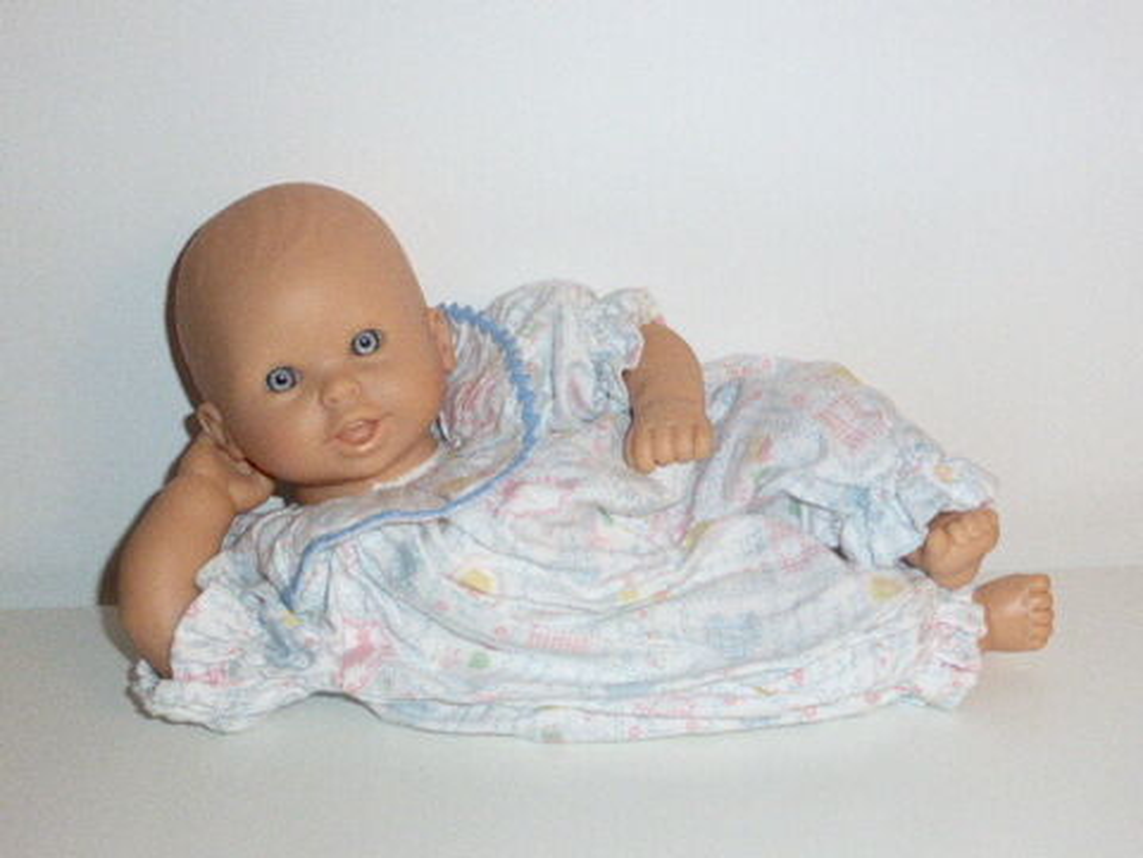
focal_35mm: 43
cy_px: 429
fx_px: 1420
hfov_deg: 43.9
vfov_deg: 33.6
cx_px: 572
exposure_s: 1/60
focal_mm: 7.4
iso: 800
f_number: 3.9
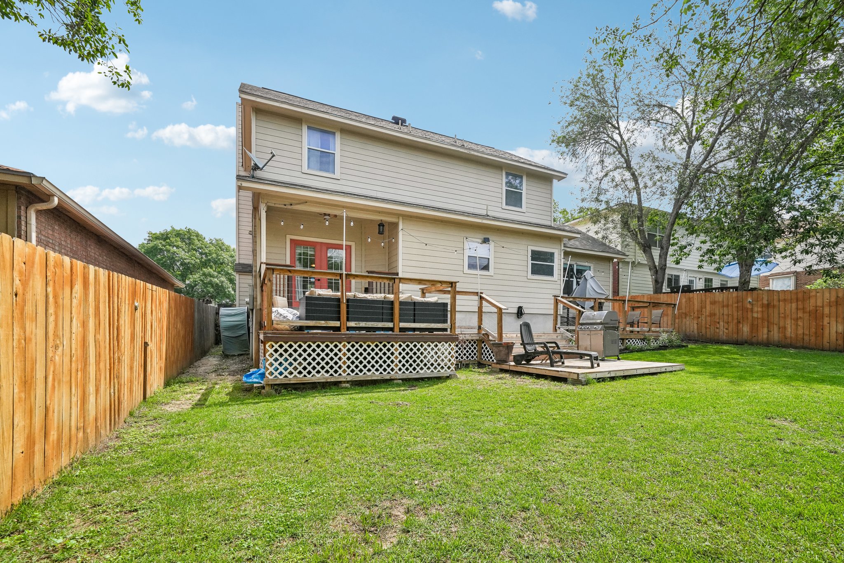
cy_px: 282
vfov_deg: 77.3
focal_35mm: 15
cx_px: 422
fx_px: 352
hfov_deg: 100.4
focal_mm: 15
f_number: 8
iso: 800
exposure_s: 1/2000
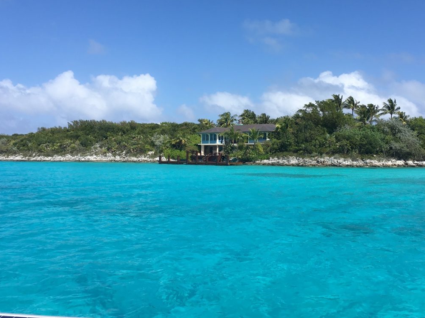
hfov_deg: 53.8
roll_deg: -1.8
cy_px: 143
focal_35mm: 34
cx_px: 241
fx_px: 417
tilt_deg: +2.1
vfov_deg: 41.7
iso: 25
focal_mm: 4.15
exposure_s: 1/2137
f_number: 2.2
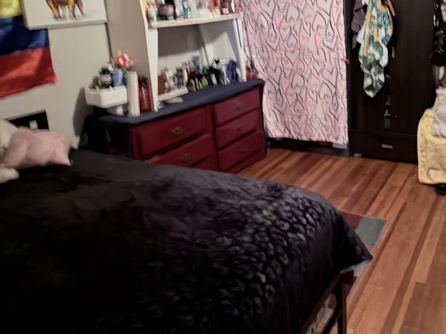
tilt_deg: -11.1
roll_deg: +1.6
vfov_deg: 42.6
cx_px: 346
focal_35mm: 32
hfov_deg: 53.6
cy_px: 79
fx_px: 412
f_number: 2.2
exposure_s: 1/9
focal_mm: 2.22
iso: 1000
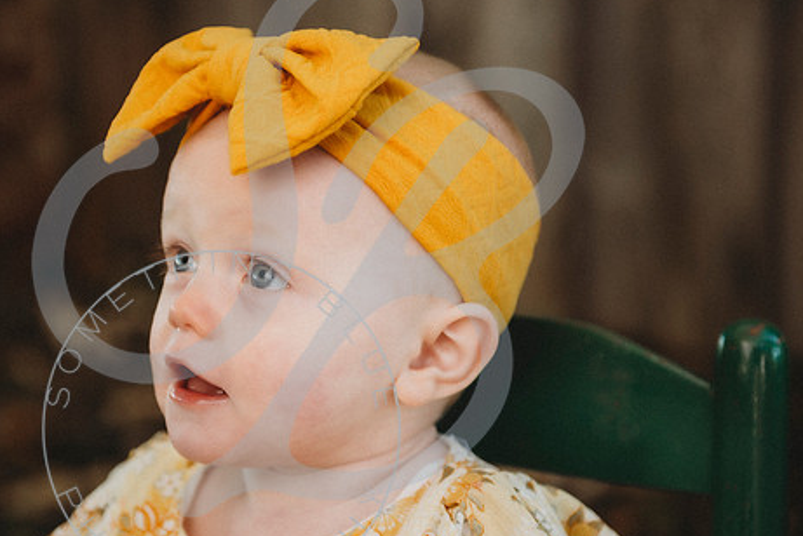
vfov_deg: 14.9
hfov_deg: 22.1
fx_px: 2053
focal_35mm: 92
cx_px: 308
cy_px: 298
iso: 100
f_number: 2.8
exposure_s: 1/320
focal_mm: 70
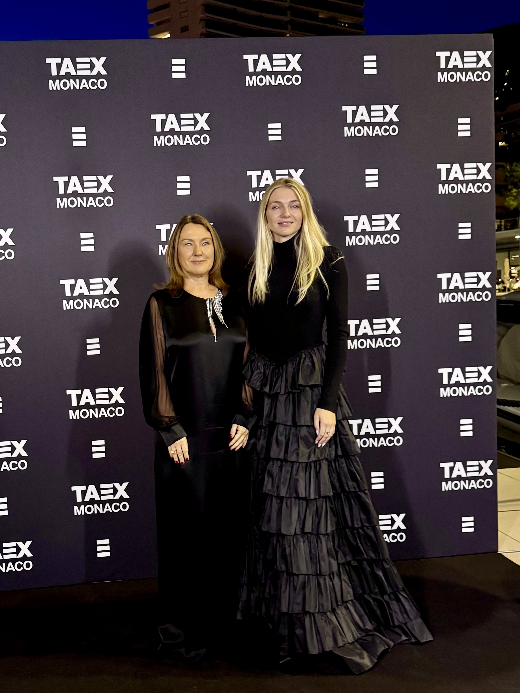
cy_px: 346
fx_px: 481
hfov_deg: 56.8
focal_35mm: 24
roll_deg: +3.3
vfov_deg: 71.6
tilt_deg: -5.1
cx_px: 260
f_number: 1.78
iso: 800
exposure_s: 1/51
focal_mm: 6.76
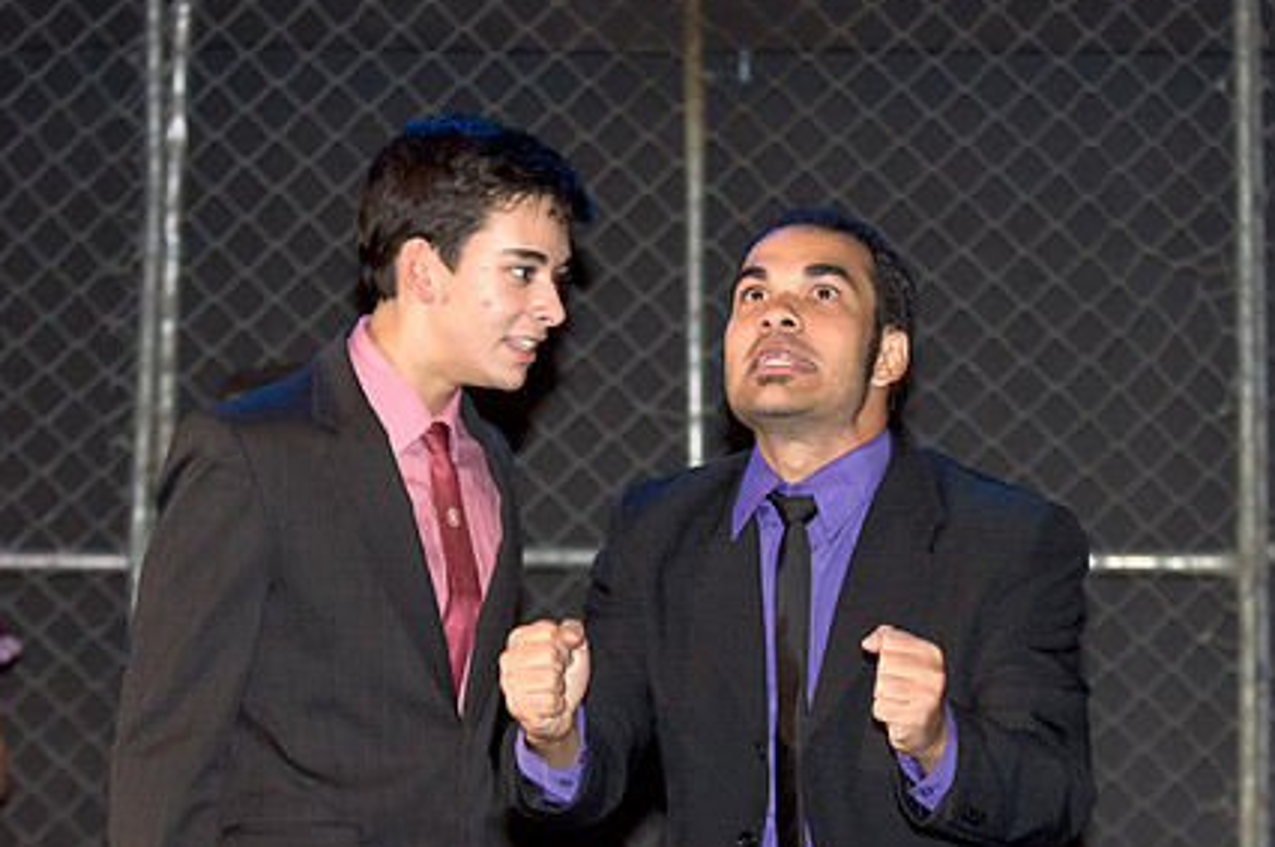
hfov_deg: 14.4
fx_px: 5059
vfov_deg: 9.6
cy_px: 459
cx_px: 652
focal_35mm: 143
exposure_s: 1/100
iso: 3200
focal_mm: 70
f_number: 2.8
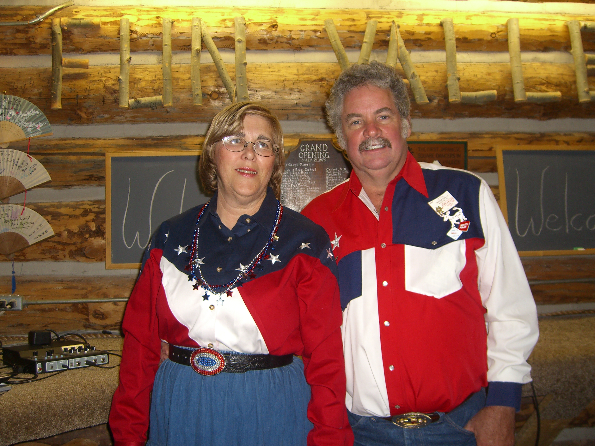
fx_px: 653
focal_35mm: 38
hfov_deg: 49.0
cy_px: 223
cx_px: 298
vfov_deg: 37.7
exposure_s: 1/60
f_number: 2.8
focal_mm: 7.9
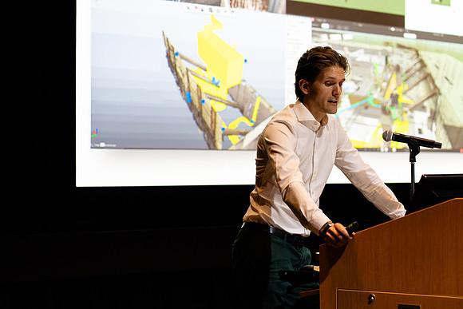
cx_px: 232
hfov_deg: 23.9
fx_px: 1093
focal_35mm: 85
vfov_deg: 16.1
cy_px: 154
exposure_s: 1/200
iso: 4000
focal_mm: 85
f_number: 2.8
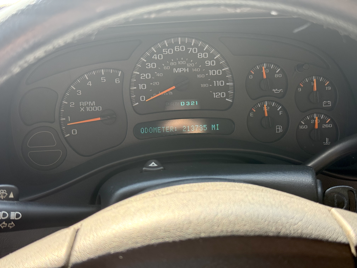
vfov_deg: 30.3
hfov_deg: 39.7
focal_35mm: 48
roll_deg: -2.2
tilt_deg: -29.7
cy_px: 134
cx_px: 178
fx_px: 495
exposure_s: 1/242
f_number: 1.78
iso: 100
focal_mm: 6.76
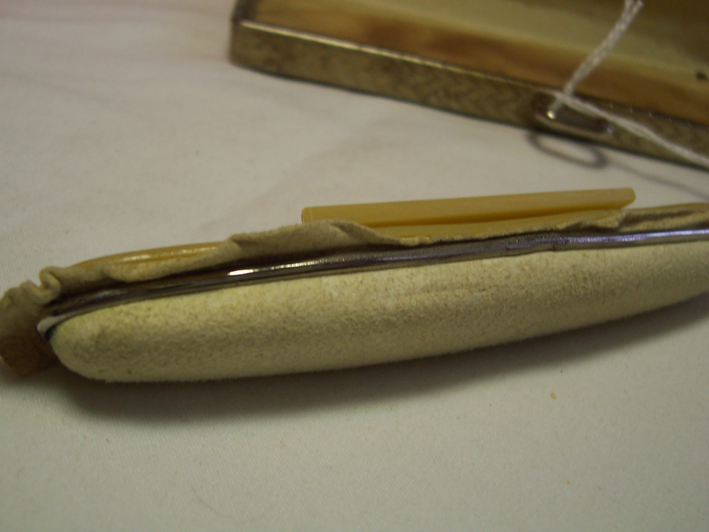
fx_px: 758
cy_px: 266
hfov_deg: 50.1
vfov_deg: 38.7
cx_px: 354
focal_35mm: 37
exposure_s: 1/90
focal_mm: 5.6
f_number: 2.8
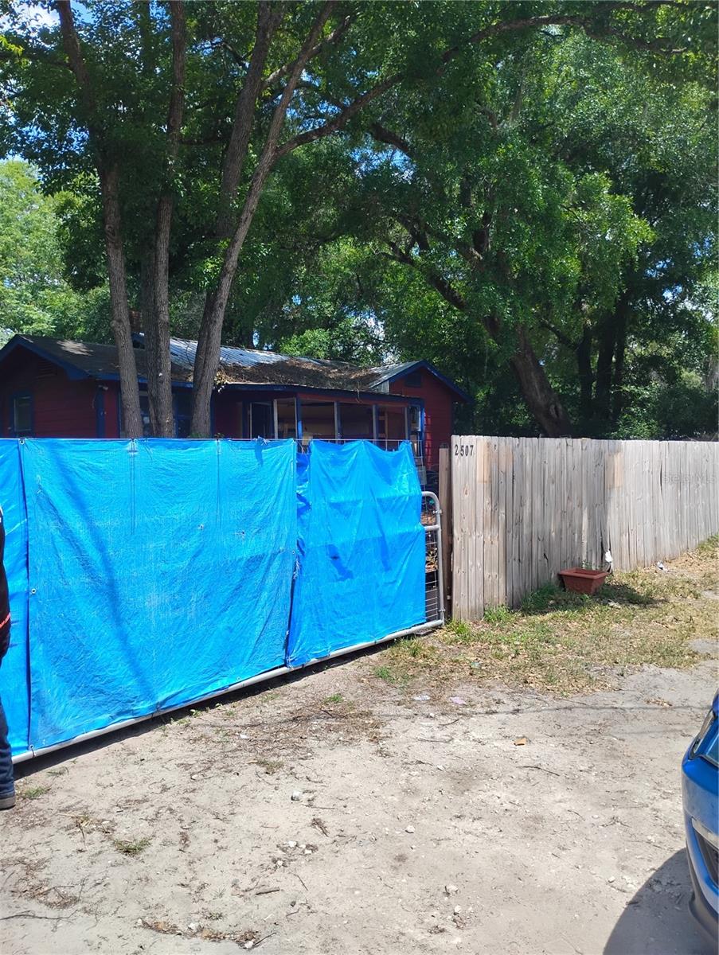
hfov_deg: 49.8
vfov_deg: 63.4
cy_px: 478
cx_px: 360
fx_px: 774
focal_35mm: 28
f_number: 1.8
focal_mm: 4.26
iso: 100
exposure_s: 1/611
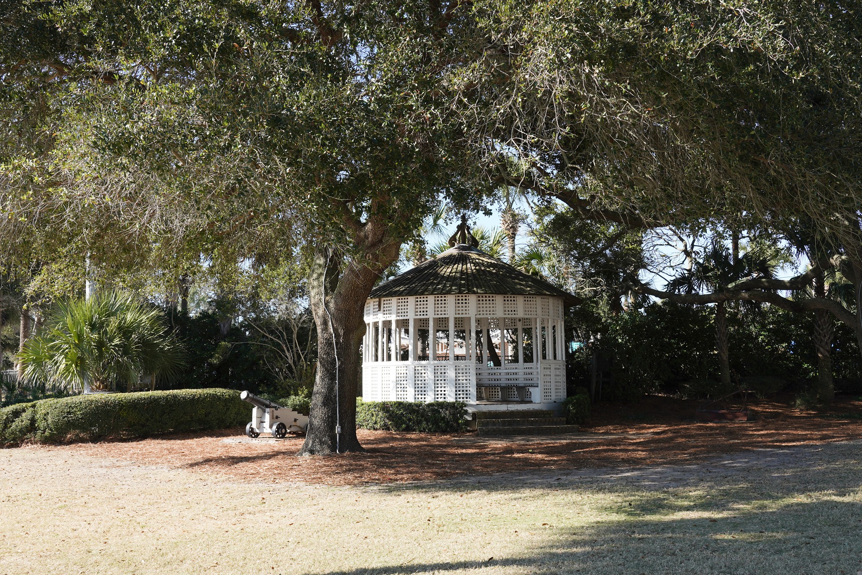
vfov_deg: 38.9
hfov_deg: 55.8
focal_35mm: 34
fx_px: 814
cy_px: 288
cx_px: 431
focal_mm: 34
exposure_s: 1/100
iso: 100
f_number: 9
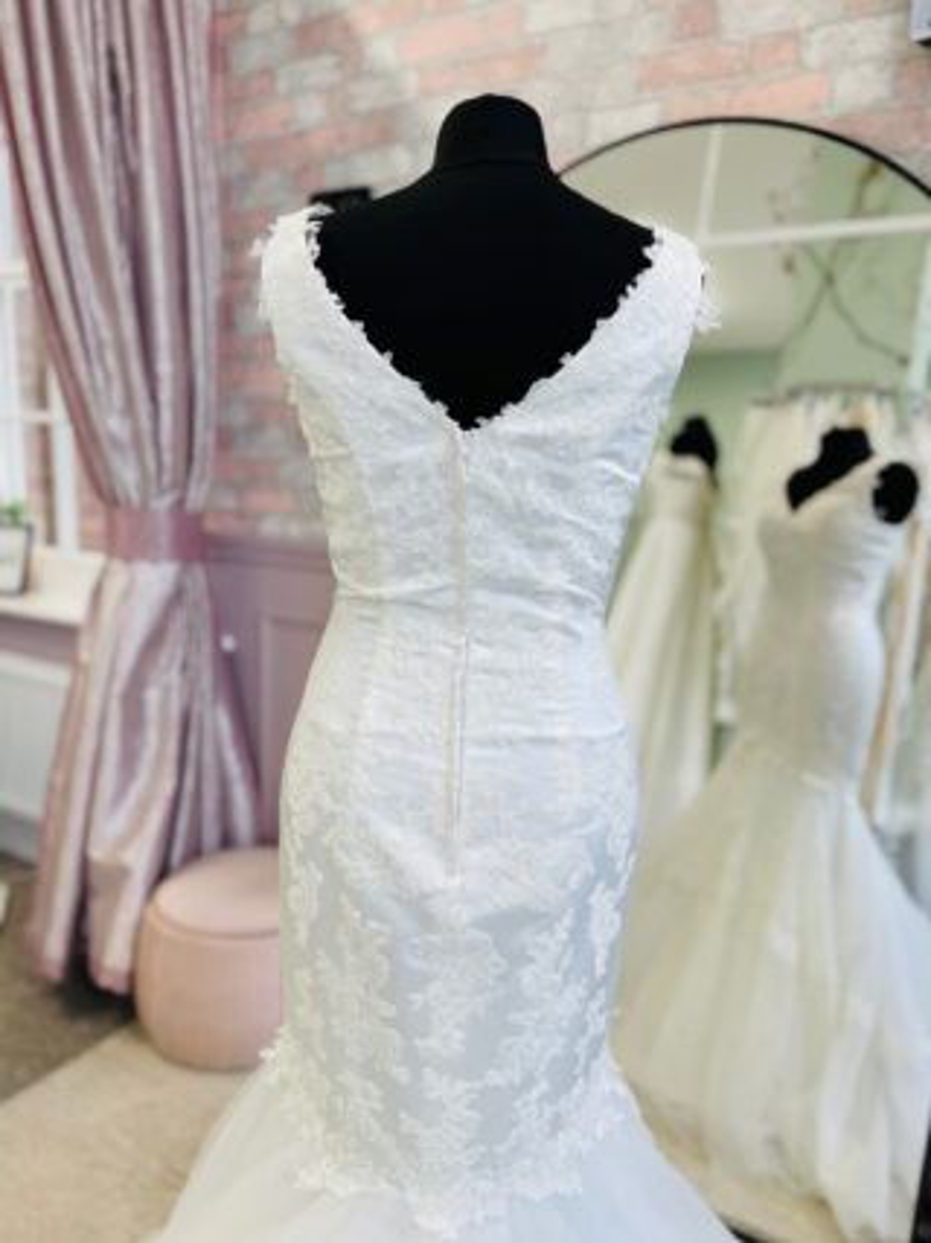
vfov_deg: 67.3
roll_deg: -2.6
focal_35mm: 26
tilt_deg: -11.1
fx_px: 933
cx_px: 466
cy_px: 622
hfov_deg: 53.0
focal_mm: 5.1
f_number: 1.6
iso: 50
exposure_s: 1/100
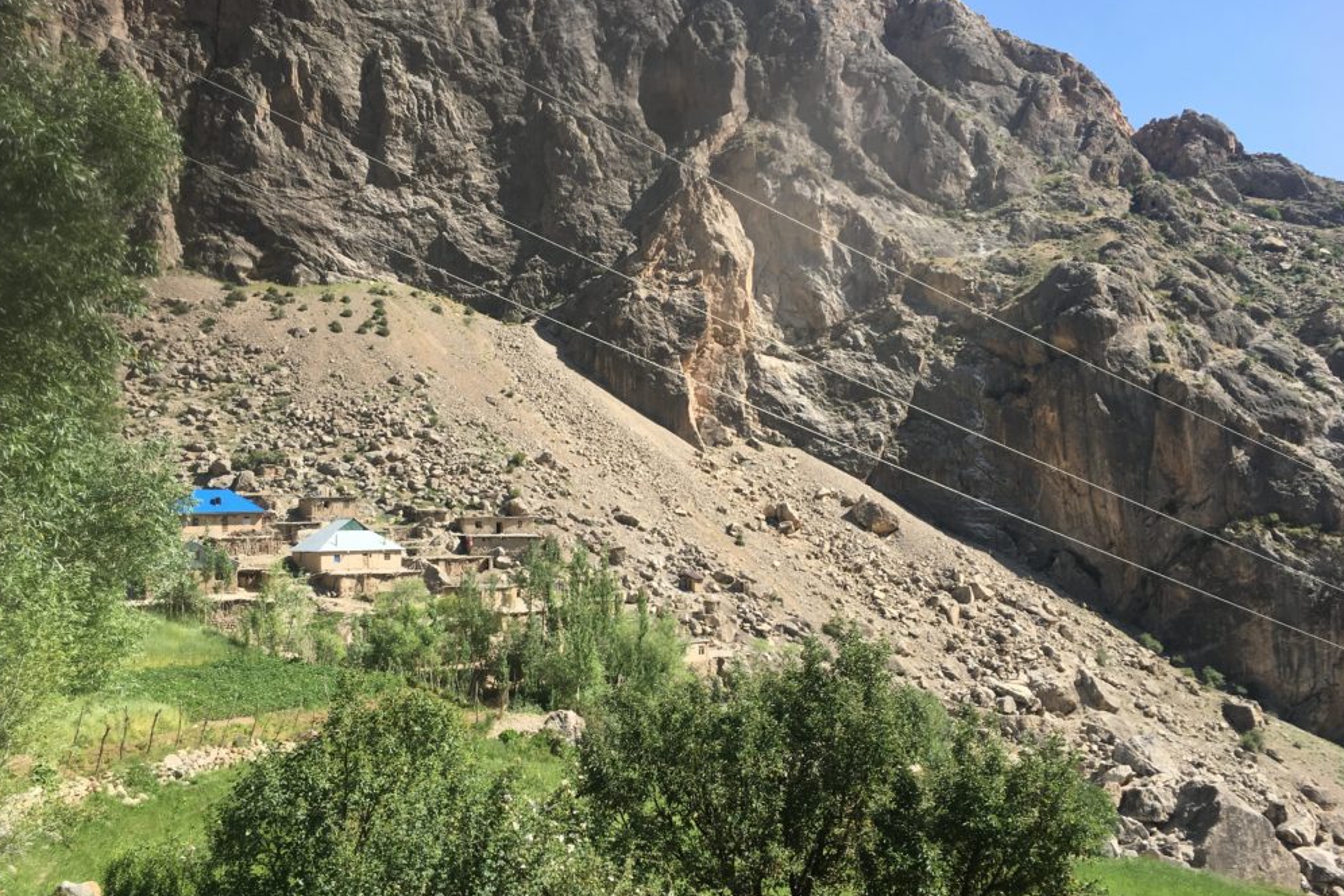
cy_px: 490
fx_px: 1157
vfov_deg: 42.3
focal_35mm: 31
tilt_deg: +0.7
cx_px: 673
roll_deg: +0.8
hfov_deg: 60.3
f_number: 2.2
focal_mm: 4.15
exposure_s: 1/801
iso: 25
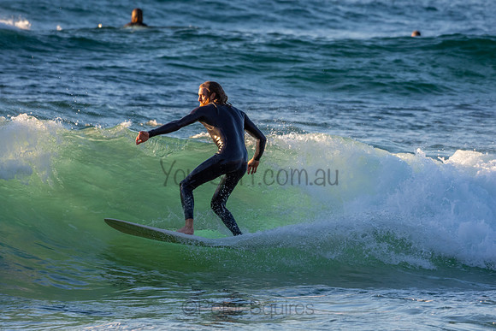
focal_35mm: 450
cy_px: 166
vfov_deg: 3.1
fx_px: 6201
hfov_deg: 4.6
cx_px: 248
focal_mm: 300
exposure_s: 1/1250
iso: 720
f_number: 5.6
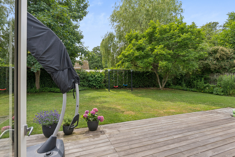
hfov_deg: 87.7
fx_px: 122
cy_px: 78
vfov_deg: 65.2
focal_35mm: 19
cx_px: 118
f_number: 7.1
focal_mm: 12.5
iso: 100
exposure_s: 1/125
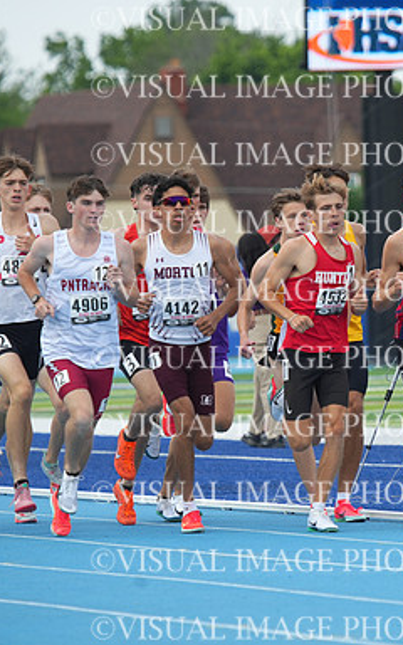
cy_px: 323
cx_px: 334
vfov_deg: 4.4
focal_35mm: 477
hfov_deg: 2.8
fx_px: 8382
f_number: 5.6
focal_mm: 310
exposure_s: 1/1000
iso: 400
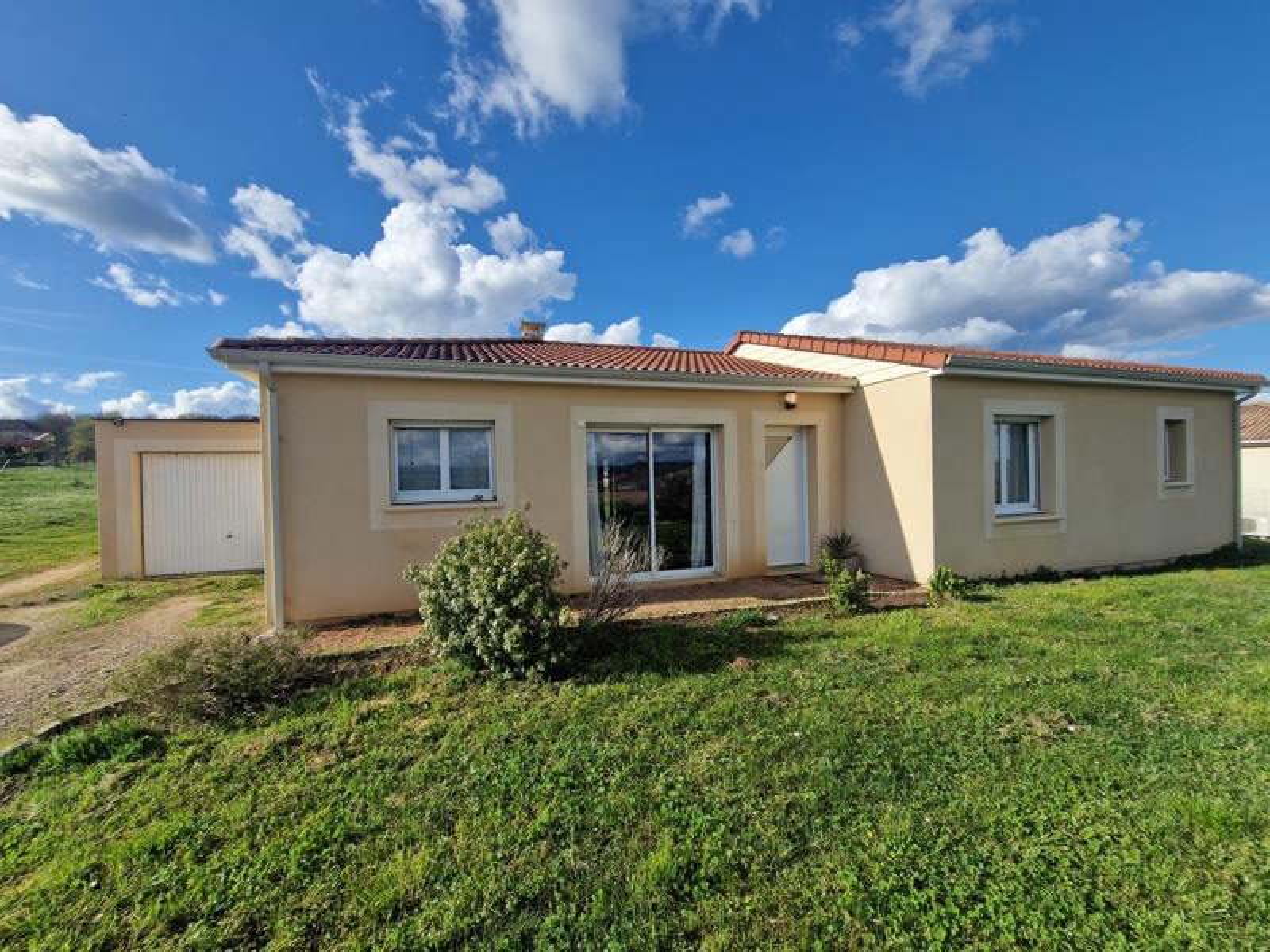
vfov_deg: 89.9
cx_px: 635
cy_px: 476
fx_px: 477
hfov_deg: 106.2
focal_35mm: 13
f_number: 2.2
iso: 50
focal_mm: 2.2
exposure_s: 1/2392
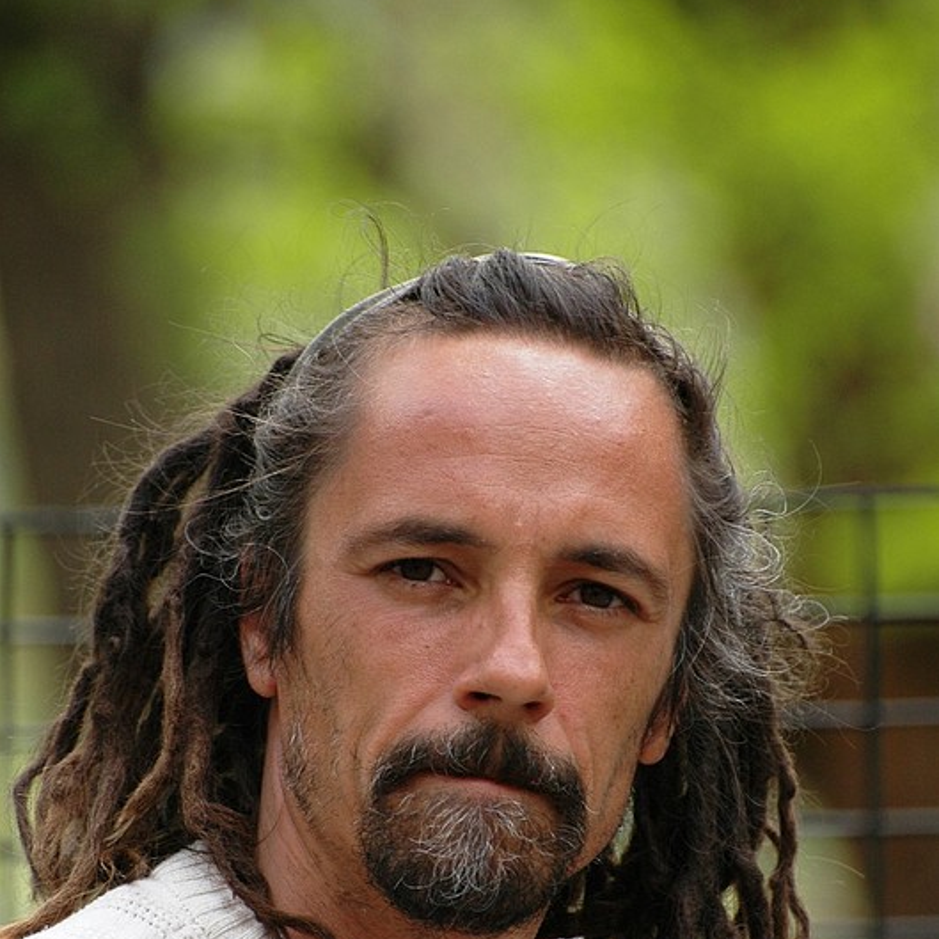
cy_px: 682
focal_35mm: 443
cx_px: 470
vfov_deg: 4.0
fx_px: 13596
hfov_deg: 4.0
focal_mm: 230
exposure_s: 1/250
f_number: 5.6
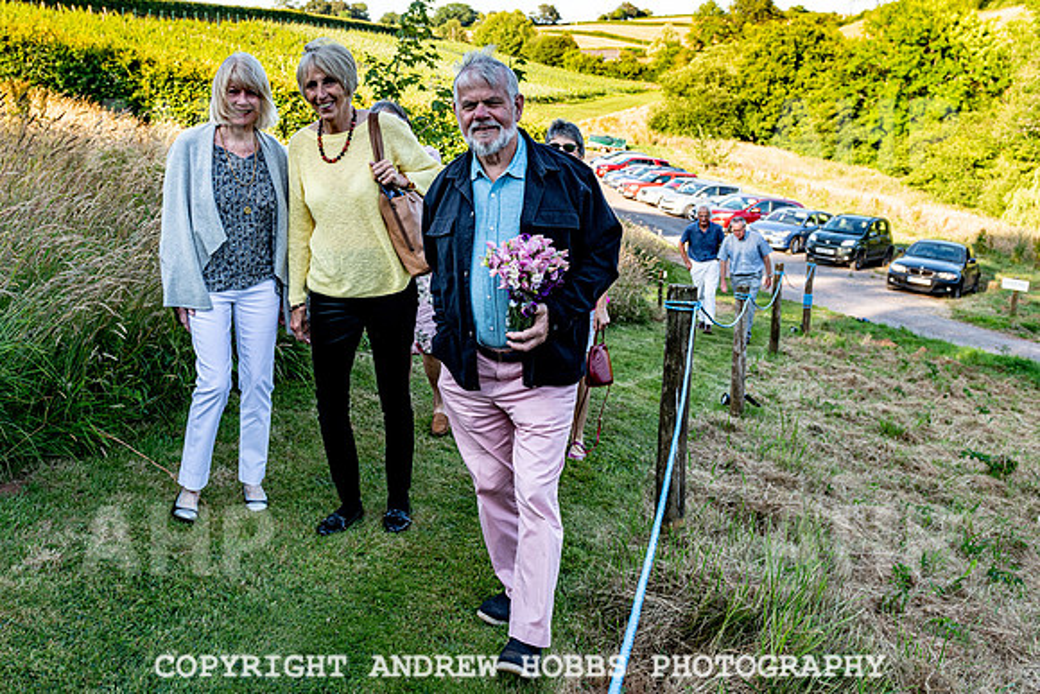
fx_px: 1006
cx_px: 430
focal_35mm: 35
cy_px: 265
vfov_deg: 37.8
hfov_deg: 54.4
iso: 125
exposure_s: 1/400
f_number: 5
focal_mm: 24
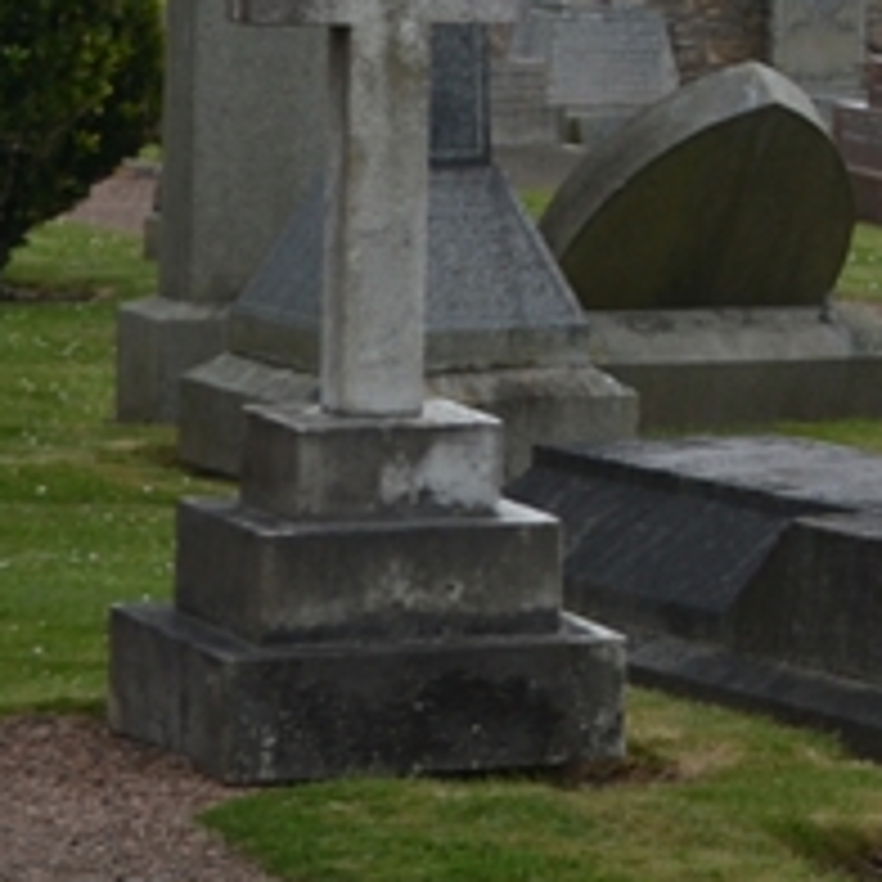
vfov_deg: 6.2
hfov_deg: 6.0
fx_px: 8043
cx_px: 2225
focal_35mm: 279
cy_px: -207
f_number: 5.6
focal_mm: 40
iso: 110
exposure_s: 1/125
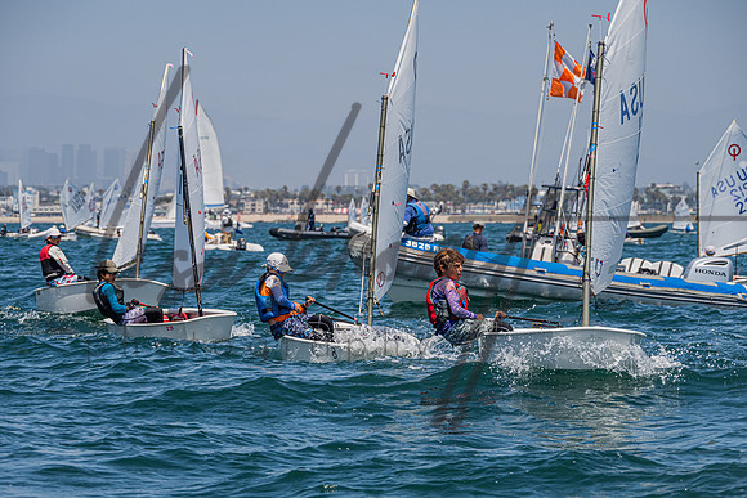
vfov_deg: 8.4
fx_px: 3402
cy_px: 287
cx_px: 373
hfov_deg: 12.5
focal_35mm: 164
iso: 250
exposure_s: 1/1000
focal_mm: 140
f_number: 7.1
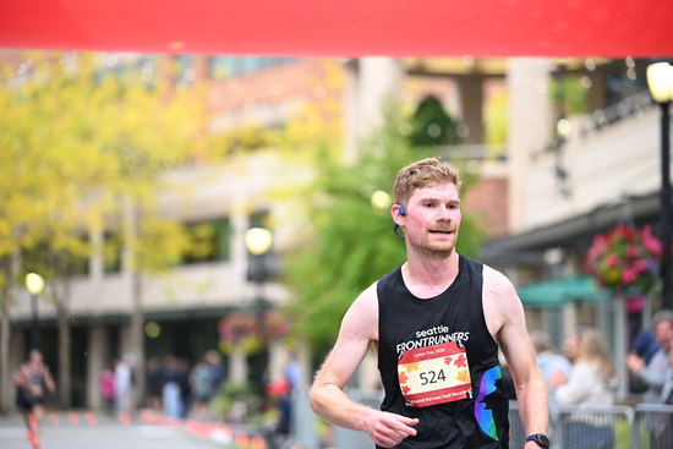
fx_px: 2337
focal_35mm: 125
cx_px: 336
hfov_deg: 16.4
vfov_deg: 11.0
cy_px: 224
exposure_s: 1/1250
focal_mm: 125
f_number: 2.8
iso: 1250
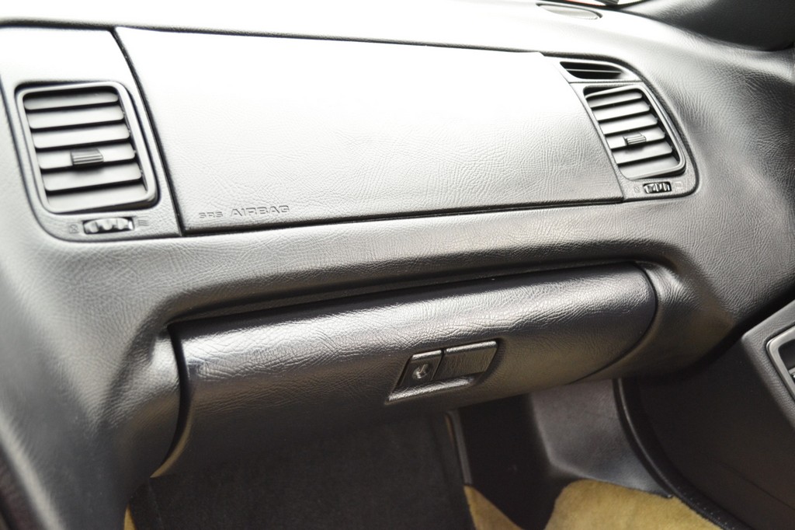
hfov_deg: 49.6
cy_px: 265
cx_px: 398
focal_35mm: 39
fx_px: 861
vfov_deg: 34.2
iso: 1100
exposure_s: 1/15
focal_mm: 26
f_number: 4.2
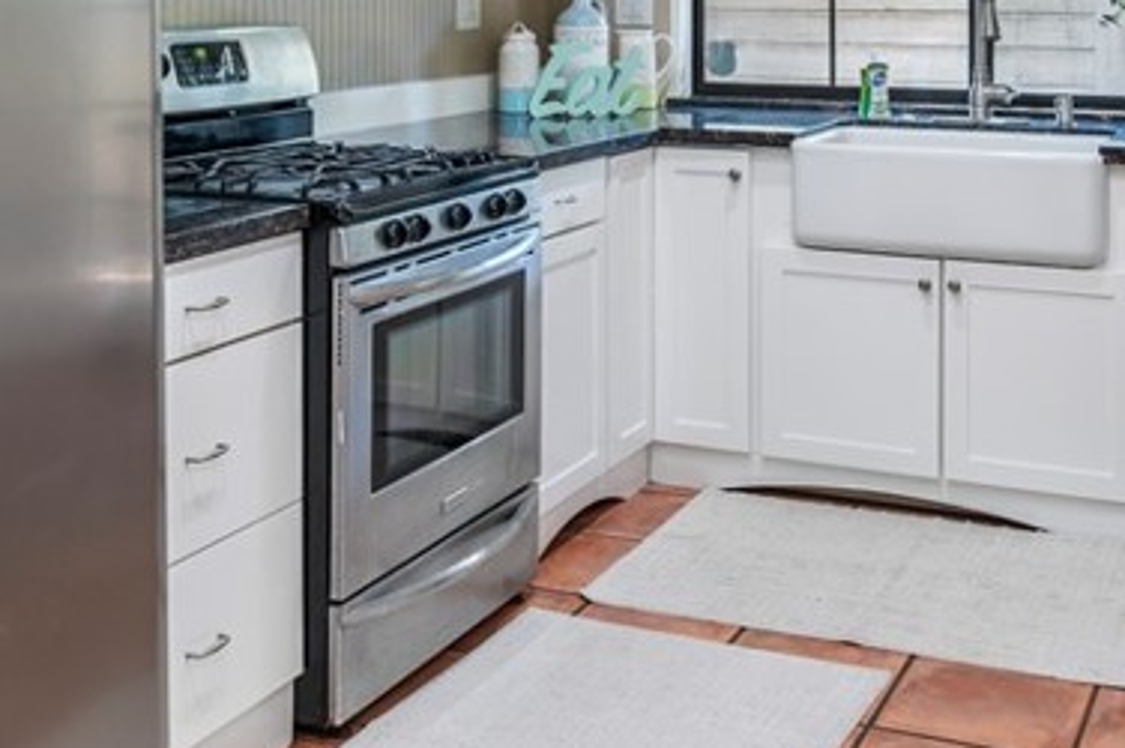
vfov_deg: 25.8
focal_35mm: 50
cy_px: 58
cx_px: 646
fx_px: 1572
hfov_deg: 39.3
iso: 320
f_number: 7.1
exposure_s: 1/40
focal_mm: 18.5
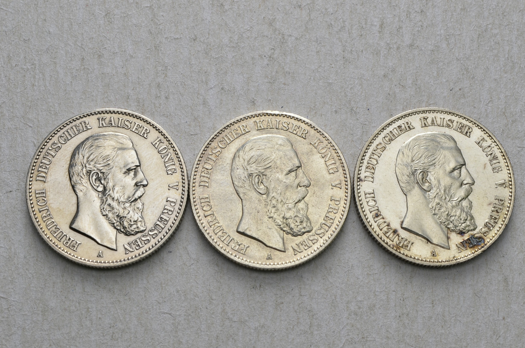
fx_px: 1048
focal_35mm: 72
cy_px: 174
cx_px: 262
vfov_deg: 18.8
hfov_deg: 28.1
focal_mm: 48
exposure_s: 1/200
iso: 400
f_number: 14
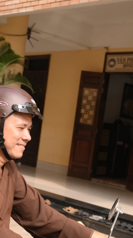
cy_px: 181
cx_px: 39
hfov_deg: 17.4
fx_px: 433
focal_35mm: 69
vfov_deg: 30.0
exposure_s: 1/500
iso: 400
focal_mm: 34
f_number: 4
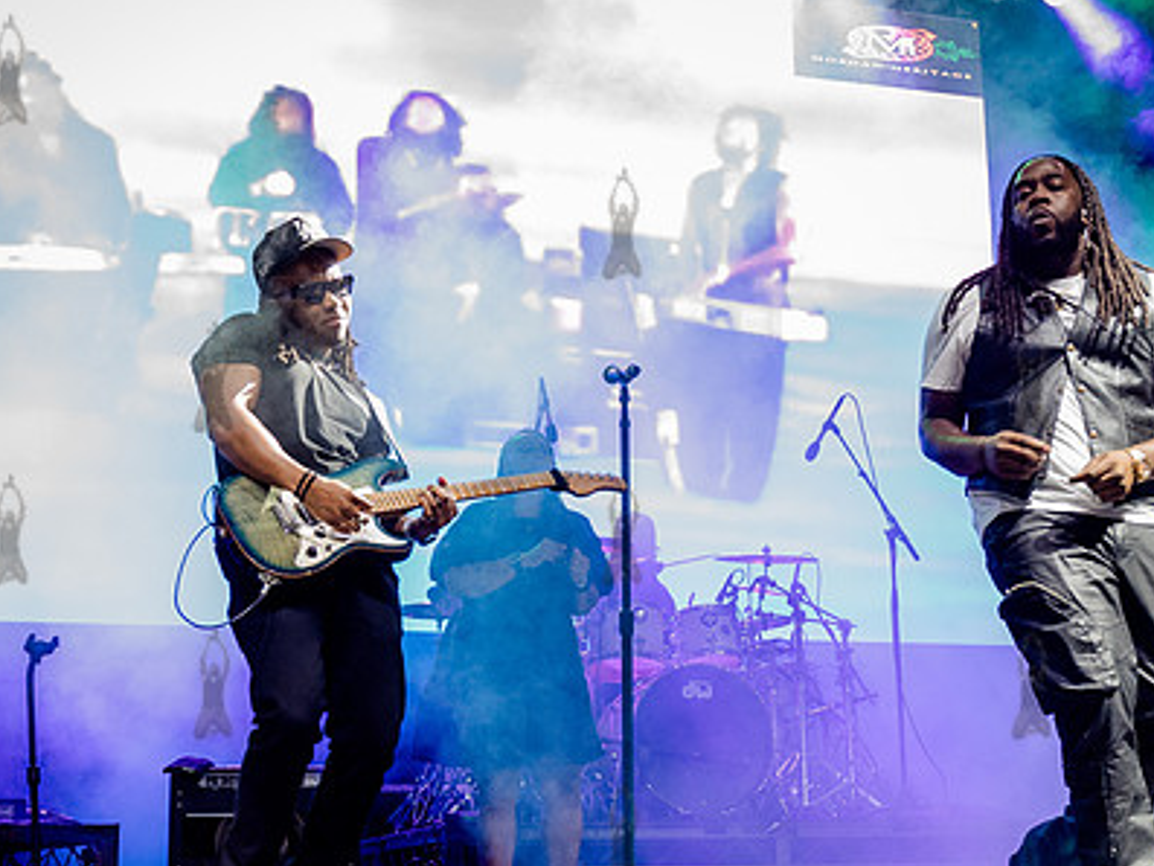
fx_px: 2101
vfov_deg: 23.3
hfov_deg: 30.7
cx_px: 624
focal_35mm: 63
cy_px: 469
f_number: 4
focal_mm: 32
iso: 3200
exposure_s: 1/200
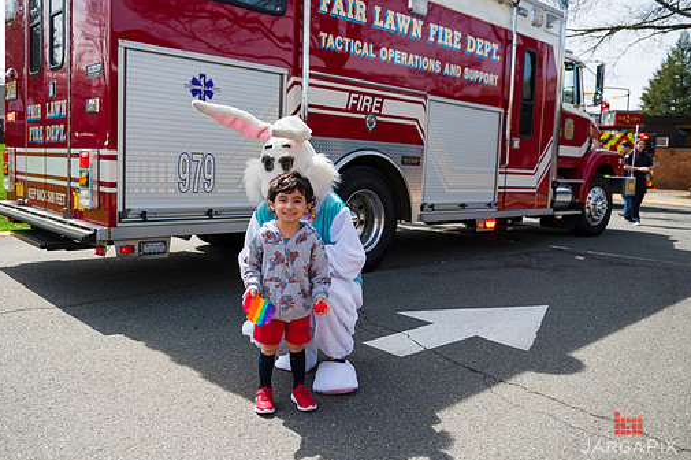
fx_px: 595
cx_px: 315
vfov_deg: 42.3
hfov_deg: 60.2
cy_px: 219
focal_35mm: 31
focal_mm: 27
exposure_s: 1/2500
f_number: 4
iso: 200
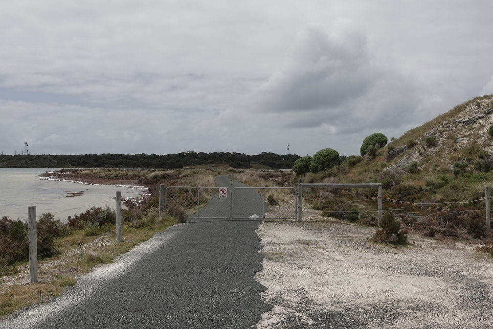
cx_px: 246
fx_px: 507
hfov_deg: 51.9
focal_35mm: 37
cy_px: 164
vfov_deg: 35.9
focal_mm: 13.53
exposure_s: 1/2000
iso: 400
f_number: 8
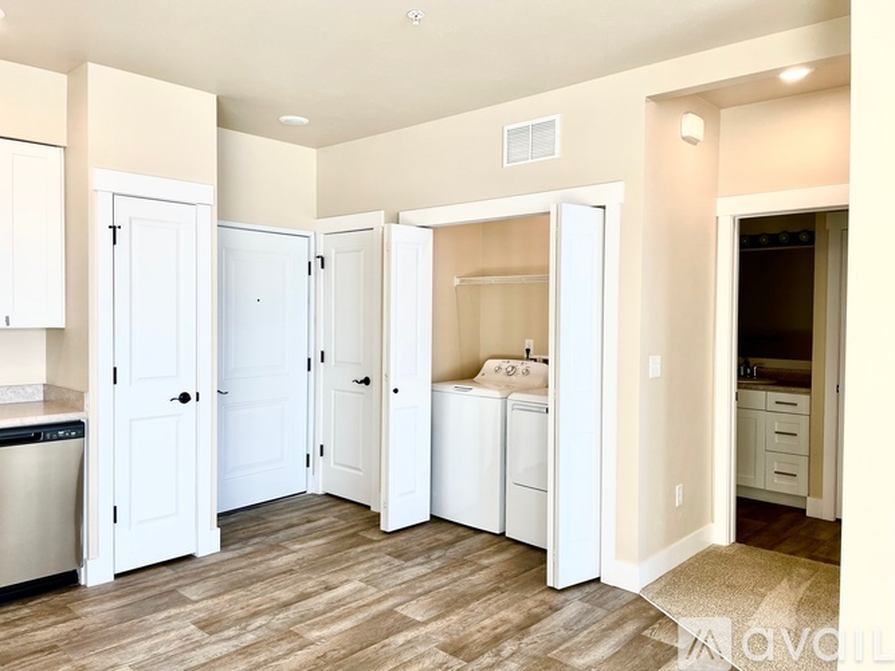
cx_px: 448
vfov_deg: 53.0
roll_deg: -0.6
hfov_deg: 67.3
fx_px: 672
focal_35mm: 26
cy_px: 336
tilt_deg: -1.8
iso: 32
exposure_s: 1/120
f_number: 1.6
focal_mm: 4.2
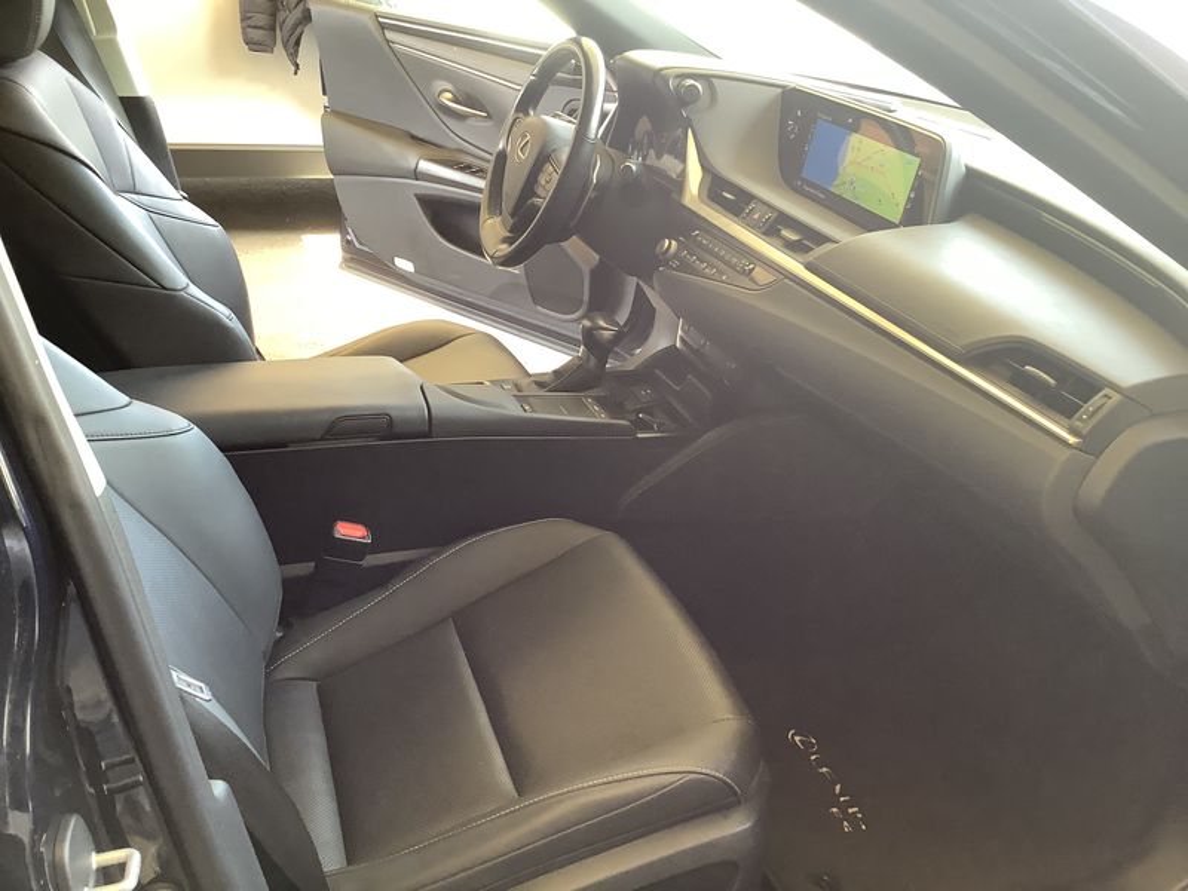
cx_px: 594
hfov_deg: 58.4
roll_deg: -2.9
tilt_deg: -27.2
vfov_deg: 45.4
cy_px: 446
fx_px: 1064
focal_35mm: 31
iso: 100
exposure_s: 1/50
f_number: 2.4
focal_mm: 3.3
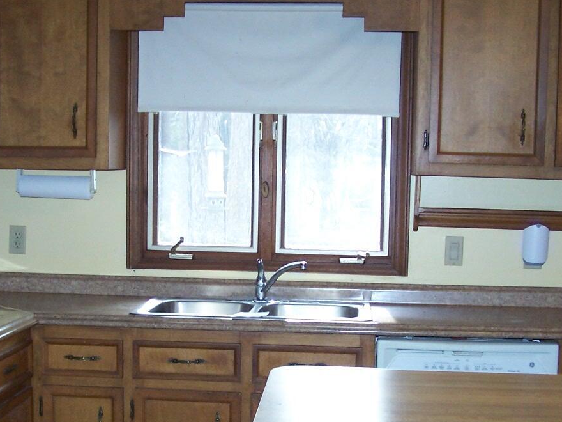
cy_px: 256
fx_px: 1088
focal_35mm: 67
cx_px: 232
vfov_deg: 21.9
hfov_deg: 28.9
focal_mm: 6.3
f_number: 2.8
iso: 140
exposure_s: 1/60
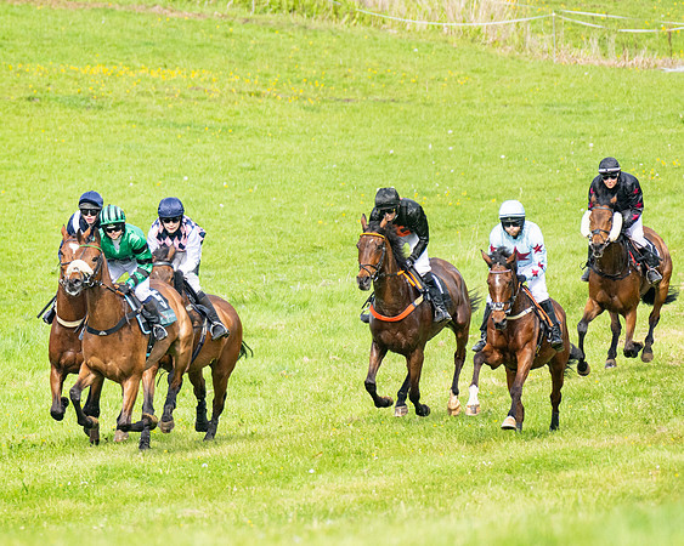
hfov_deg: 3.1
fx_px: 12574
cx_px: 145
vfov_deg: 2.5
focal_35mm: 621
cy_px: 311
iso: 400
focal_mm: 280
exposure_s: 1/2500
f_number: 4
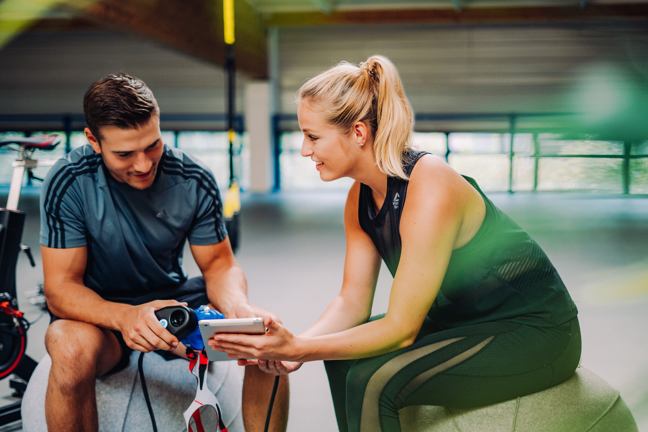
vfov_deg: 27.0
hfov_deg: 39.6
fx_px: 900
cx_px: 324
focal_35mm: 50
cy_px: 216
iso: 800
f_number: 1.8
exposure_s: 1/1000
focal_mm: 50
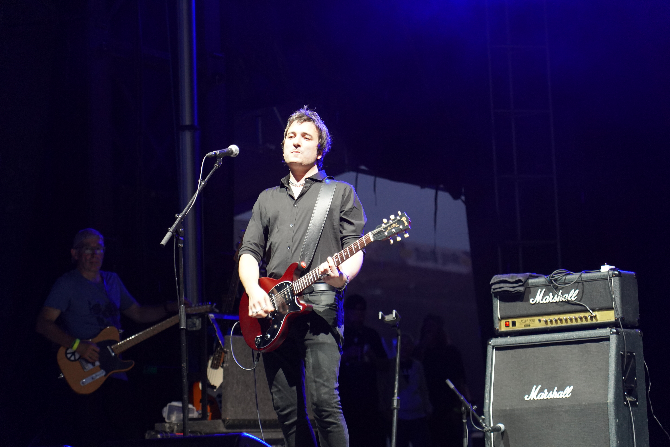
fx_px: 1954
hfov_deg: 19.5
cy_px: 224
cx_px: 335
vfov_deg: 13.0
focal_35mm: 105
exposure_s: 1/125
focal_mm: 105
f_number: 4
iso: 3200
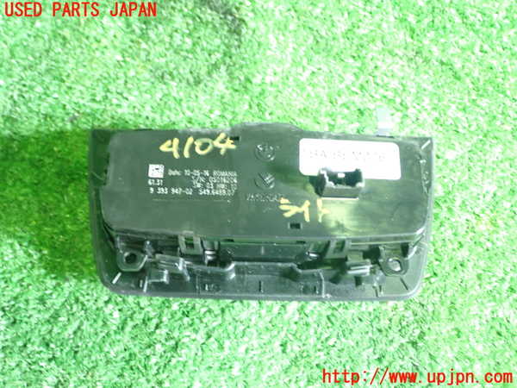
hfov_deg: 49.0
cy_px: 194
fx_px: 568
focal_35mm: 38
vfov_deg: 37.7
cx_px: 258
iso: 800
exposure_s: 1/20
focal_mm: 6.83
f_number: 2.7
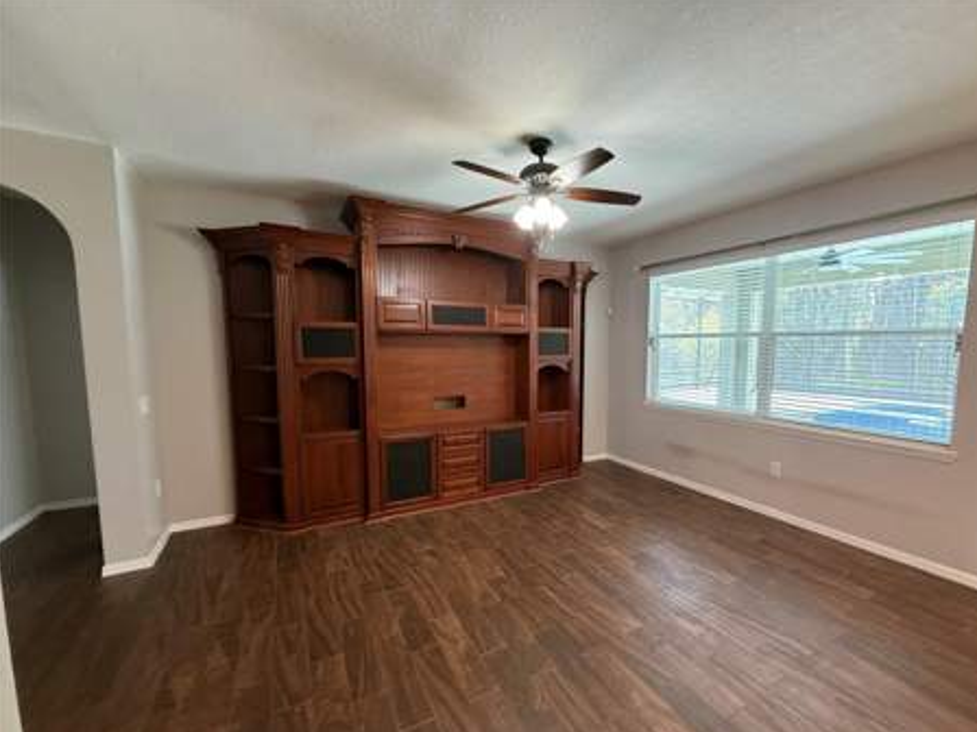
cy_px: 383
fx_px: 423
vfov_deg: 81.7
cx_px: 521
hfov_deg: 98.0
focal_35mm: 15
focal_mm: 2.22
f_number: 2.2
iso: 200
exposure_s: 1/30
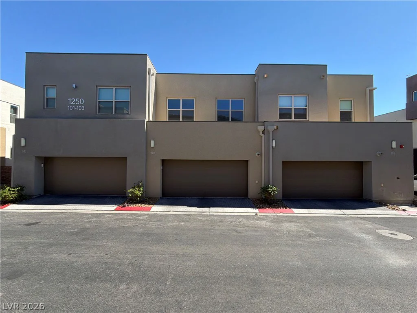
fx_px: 169
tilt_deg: +0.4
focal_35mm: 14
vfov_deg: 85.7
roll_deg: -0.1
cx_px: 208
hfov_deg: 102.1
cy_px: 156
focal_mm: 2.22
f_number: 2.2
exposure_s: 1/701
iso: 40
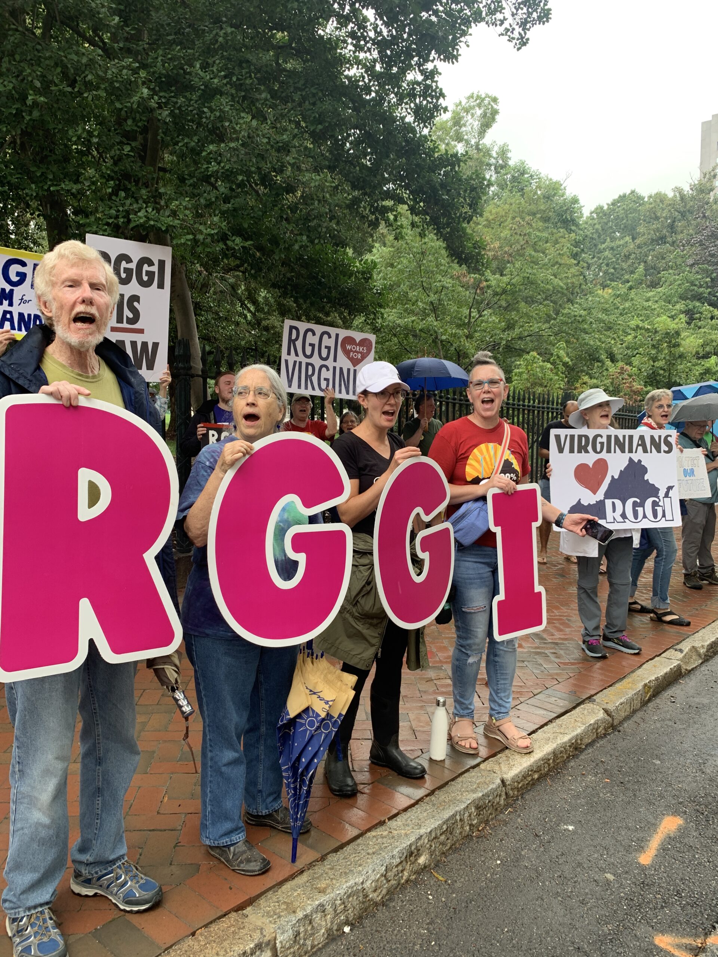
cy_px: 478
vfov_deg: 67.3
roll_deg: +1.6
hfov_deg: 53.1
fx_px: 719
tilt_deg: -5.6
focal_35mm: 26
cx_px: 359
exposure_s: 1/122
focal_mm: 4.25
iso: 25
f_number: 1.8
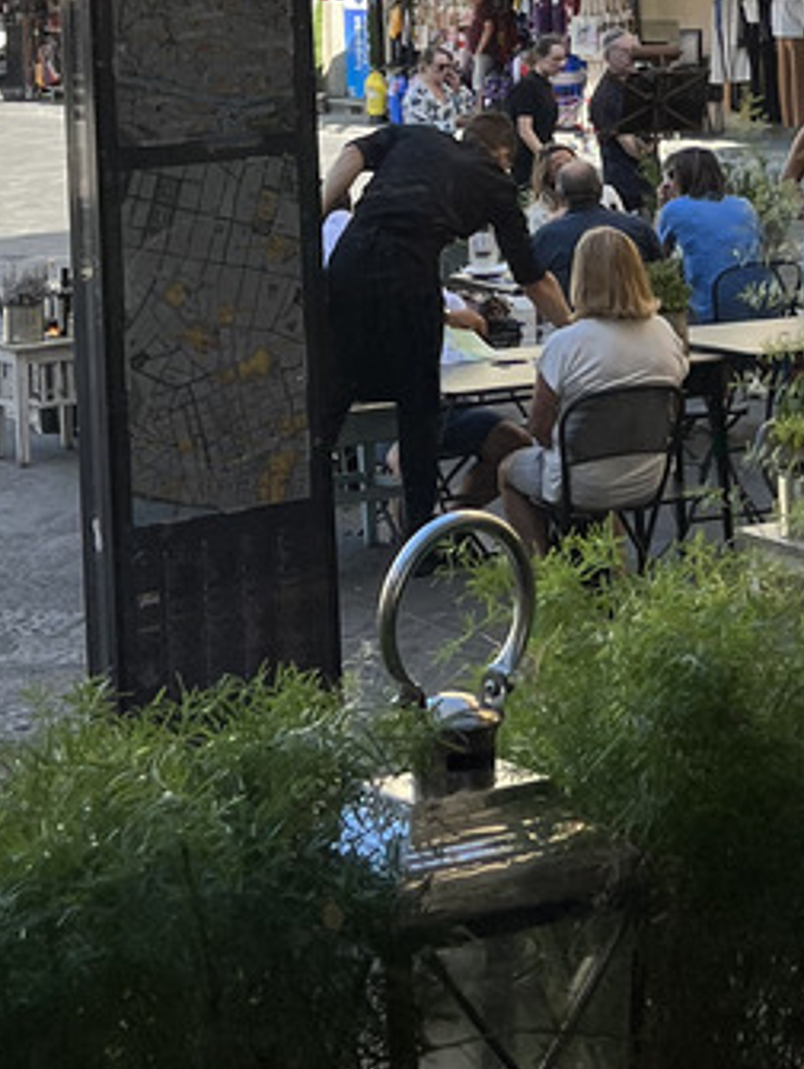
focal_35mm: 93
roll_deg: +2.5
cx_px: 443
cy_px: -77
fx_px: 2875
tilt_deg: -0.3
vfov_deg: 20.2
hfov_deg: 15.9
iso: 50
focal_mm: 5.7
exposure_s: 1/2083
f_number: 1.5
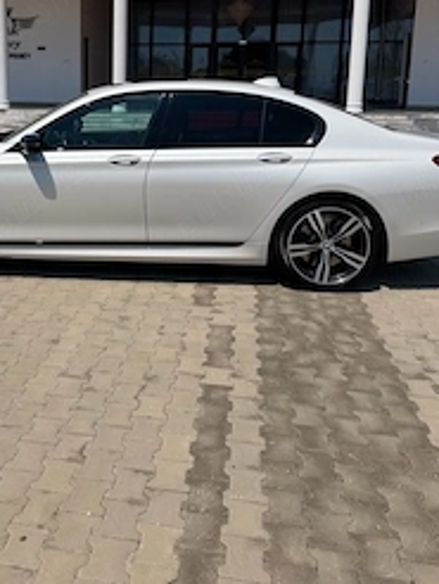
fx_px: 658
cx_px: 114
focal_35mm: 39
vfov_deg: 47.3
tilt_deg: -11.1
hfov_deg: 36.1
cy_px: 209
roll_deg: -1.0
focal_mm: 6.76
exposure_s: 1/11905
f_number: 1.78
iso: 80
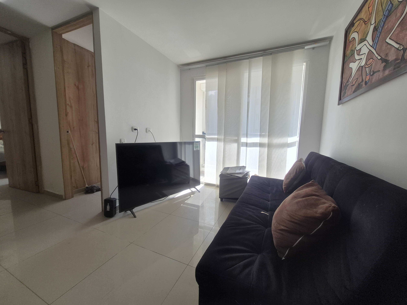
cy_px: 152
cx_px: 204
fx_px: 153
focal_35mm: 13
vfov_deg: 89.9
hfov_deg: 106.2
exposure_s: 1/239
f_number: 2.2
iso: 50
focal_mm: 1.74
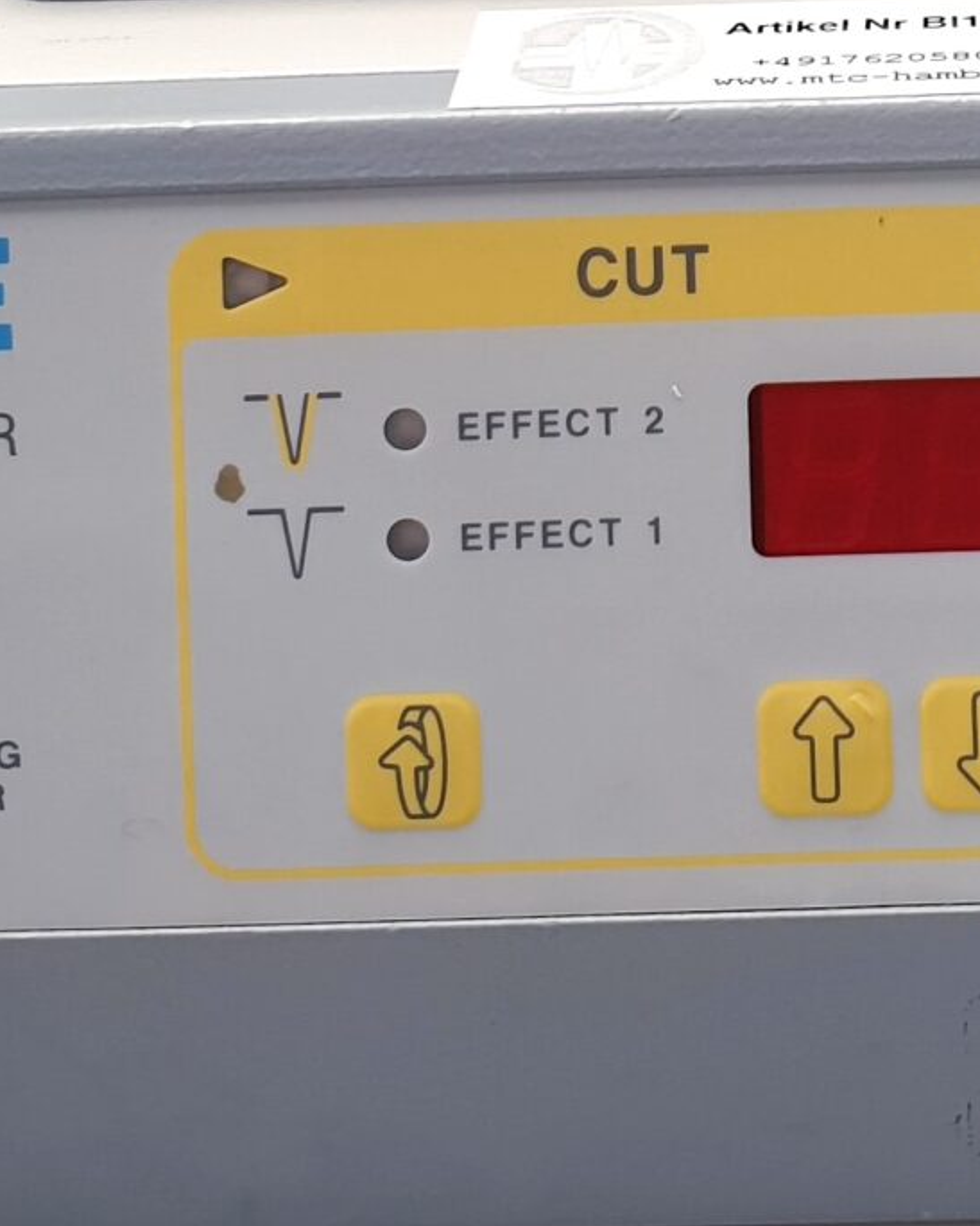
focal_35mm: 95
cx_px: 910
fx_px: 3445
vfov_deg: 19.5
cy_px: -65
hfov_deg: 16.0
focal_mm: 4.3
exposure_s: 1/50
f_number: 2.4
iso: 64
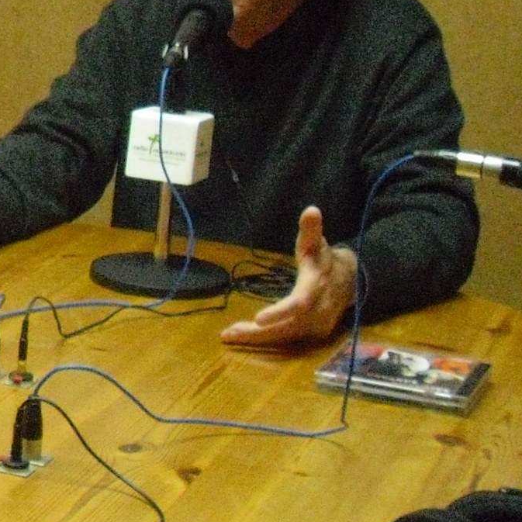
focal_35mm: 115
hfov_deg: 13.9
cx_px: -343
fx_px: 1962
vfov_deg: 15.1
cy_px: 119
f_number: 2.8
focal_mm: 6.2
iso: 800
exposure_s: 1/100
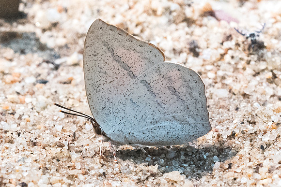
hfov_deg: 2.5
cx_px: 125
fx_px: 6411
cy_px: 143
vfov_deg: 1.7
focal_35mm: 821
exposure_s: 1/500
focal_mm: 150
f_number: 10
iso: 1250
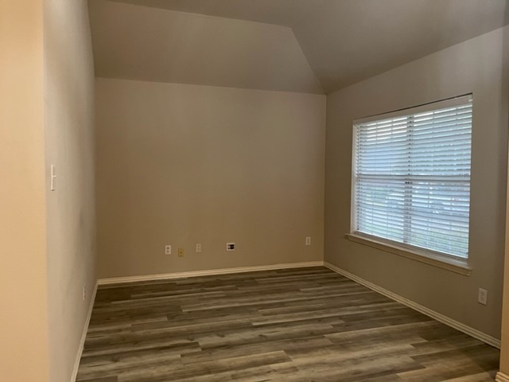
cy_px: 191
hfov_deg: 67.3
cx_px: 254
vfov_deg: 53.1
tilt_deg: -3.5
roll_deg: +1.0
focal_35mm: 26
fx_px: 382
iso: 320
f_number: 1.6
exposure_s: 1/60
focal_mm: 5.1
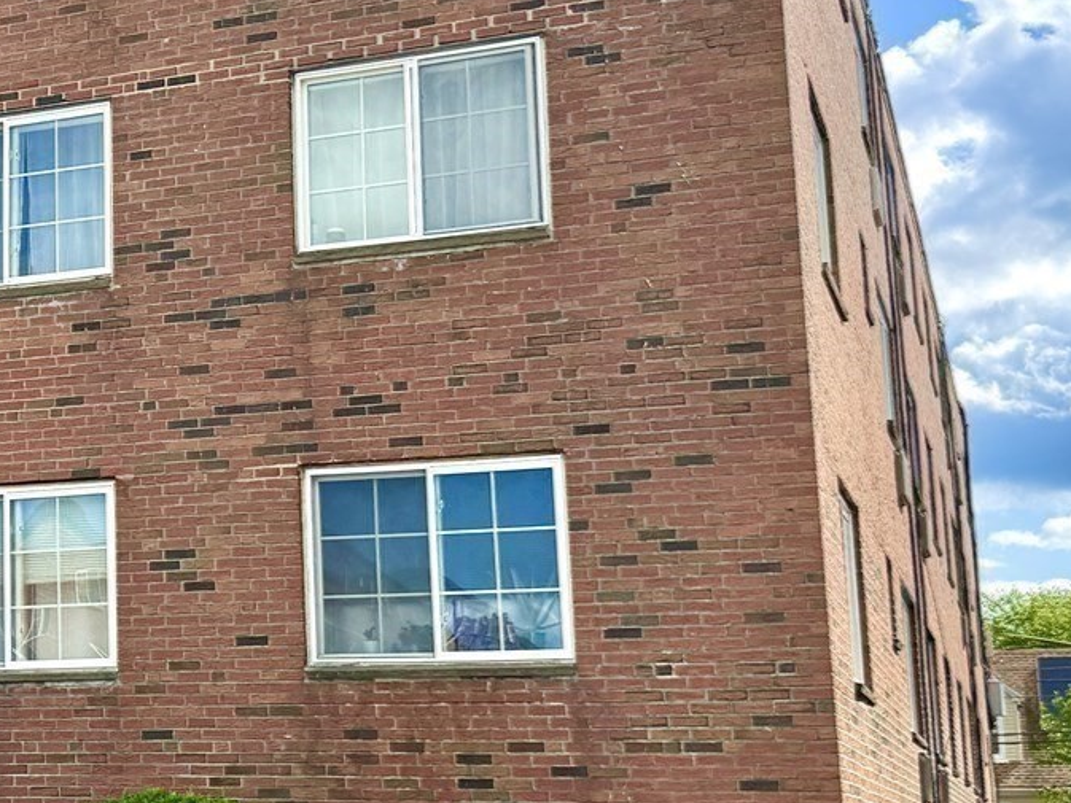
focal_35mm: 73
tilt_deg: +12.4
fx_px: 2259
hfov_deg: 24.6
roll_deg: -0.2
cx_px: -146
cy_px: 351
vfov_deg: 20.2
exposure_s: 1/6711
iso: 100
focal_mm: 6.76
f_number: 1.78
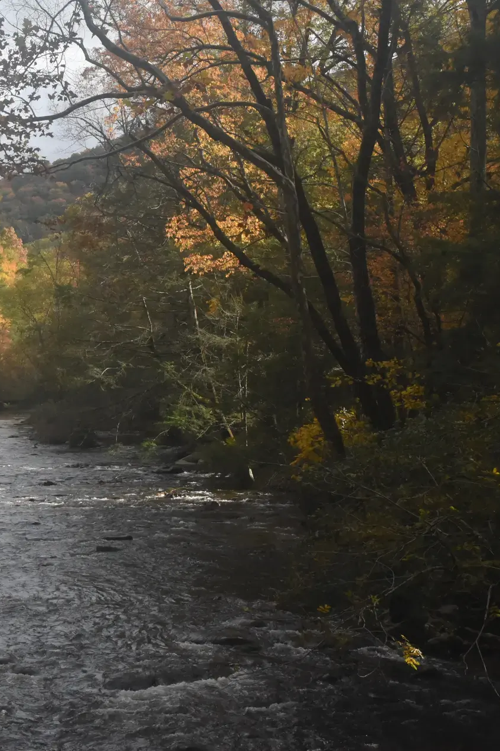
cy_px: 378
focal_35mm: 68
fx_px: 1417
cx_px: -37
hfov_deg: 19.3
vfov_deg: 29.7
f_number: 16
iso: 3200
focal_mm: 45
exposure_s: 1/800
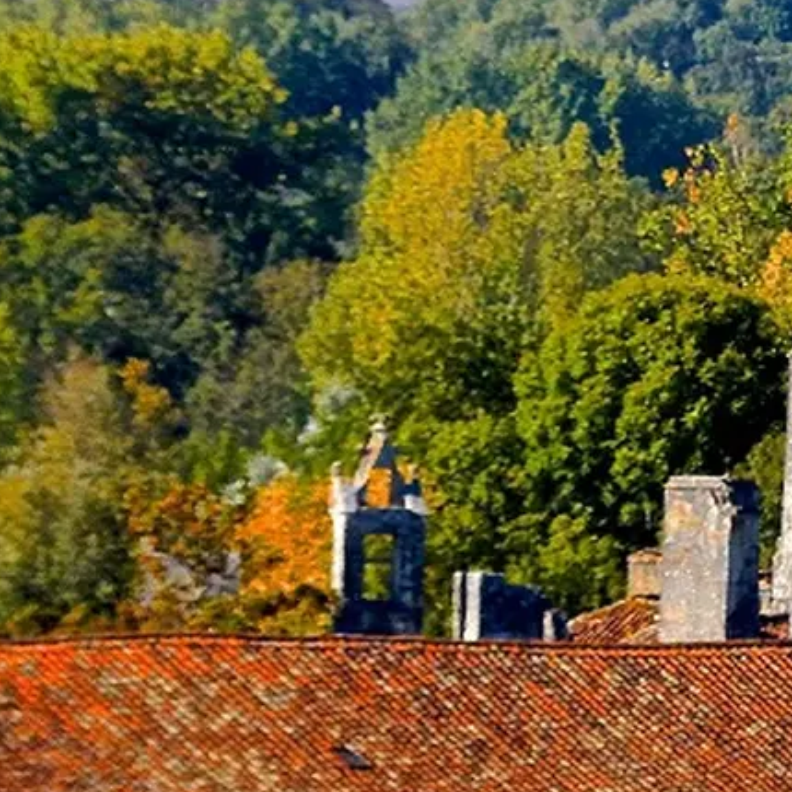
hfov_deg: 1.6
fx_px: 28707
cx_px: 1046
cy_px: 169
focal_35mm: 1109
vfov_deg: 1.6
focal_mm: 80.3
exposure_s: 1/320
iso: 125
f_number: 6.3
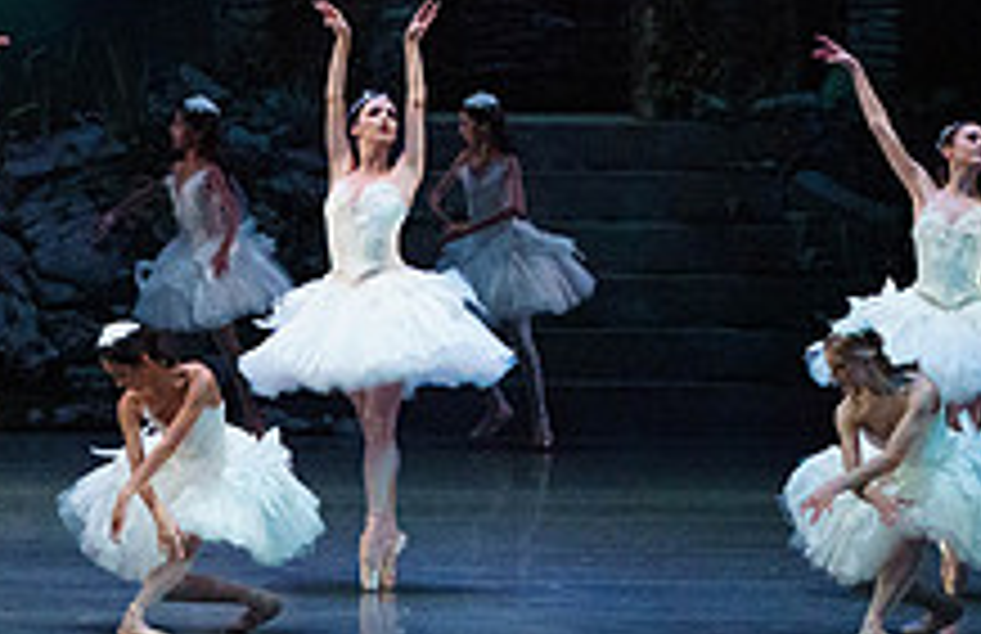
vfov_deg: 3.5
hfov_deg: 5.4
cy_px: -158
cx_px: -58
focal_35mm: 381
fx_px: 10287
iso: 8000
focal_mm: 141
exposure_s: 1/250
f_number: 5.6
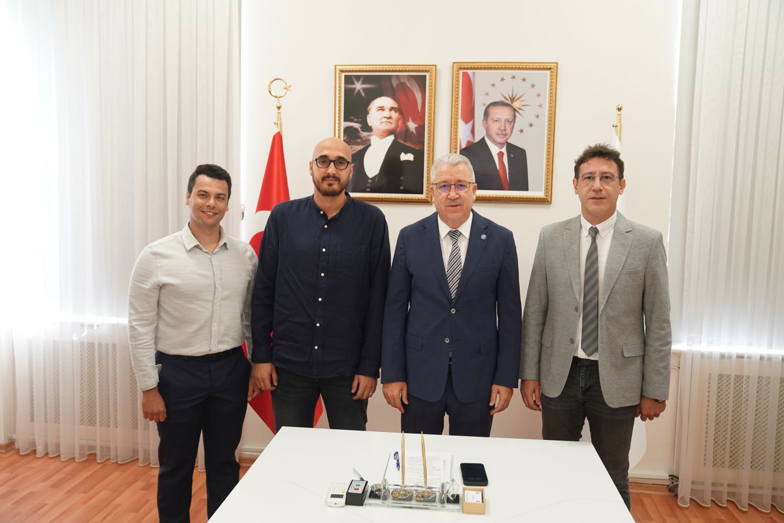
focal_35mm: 30
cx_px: 392
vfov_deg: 43.6
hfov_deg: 61.9
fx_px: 653
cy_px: 262
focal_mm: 30
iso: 1600
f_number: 3.2
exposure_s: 1/125
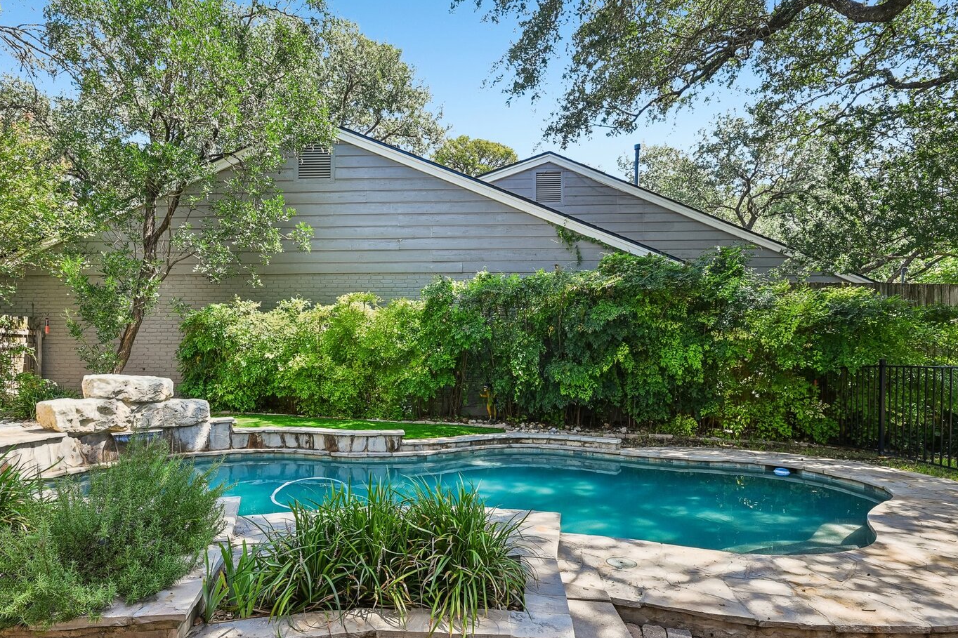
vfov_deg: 64.2
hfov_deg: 86.6
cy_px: 365
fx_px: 506
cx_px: 431
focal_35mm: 19
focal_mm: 16
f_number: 8
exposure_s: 1/50
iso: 400
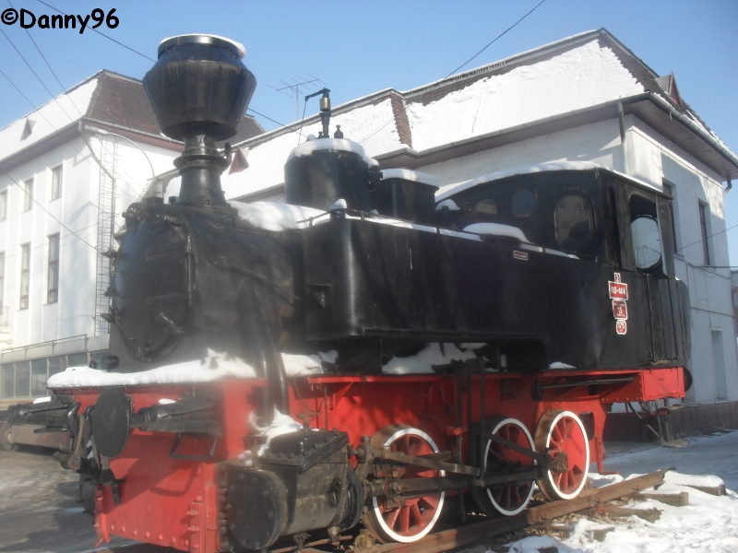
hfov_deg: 52.6
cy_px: 276
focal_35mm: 35
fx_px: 746
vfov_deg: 40.7
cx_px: 369
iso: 100
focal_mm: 6.3
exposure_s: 1/250
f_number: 8.4
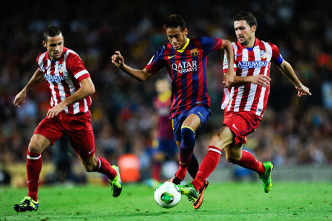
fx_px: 3686
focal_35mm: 400
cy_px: 110
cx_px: 166
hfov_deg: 5.2
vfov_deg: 3.4
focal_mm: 400
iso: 1600
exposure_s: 1/1250
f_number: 2.8
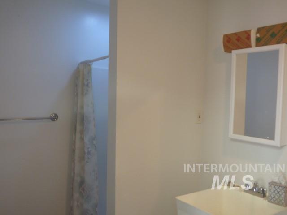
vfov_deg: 45.4
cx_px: 144
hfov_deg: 58.4
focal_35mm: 31
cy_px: 108
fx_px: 257
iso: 160
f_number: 3.3
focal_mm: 5.53
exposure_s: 1/8
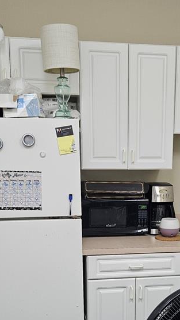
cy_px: 244
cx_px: 136
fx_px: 459
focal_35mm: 54
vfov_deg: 37.5
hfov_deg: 22.0
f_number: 1.8
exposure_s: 1/61
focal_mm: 5.4
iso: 125
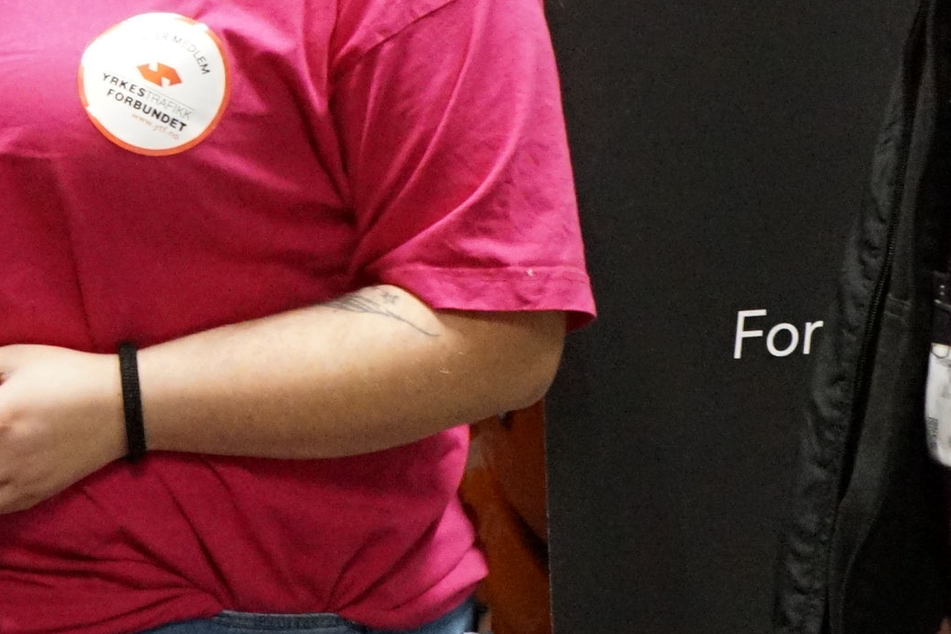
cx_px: -77
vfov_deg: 8.8
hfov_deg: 13.1
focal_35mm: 154
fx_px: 4068
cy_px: -93
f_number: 4.5
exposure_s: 1/160
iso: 6400
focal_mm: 41
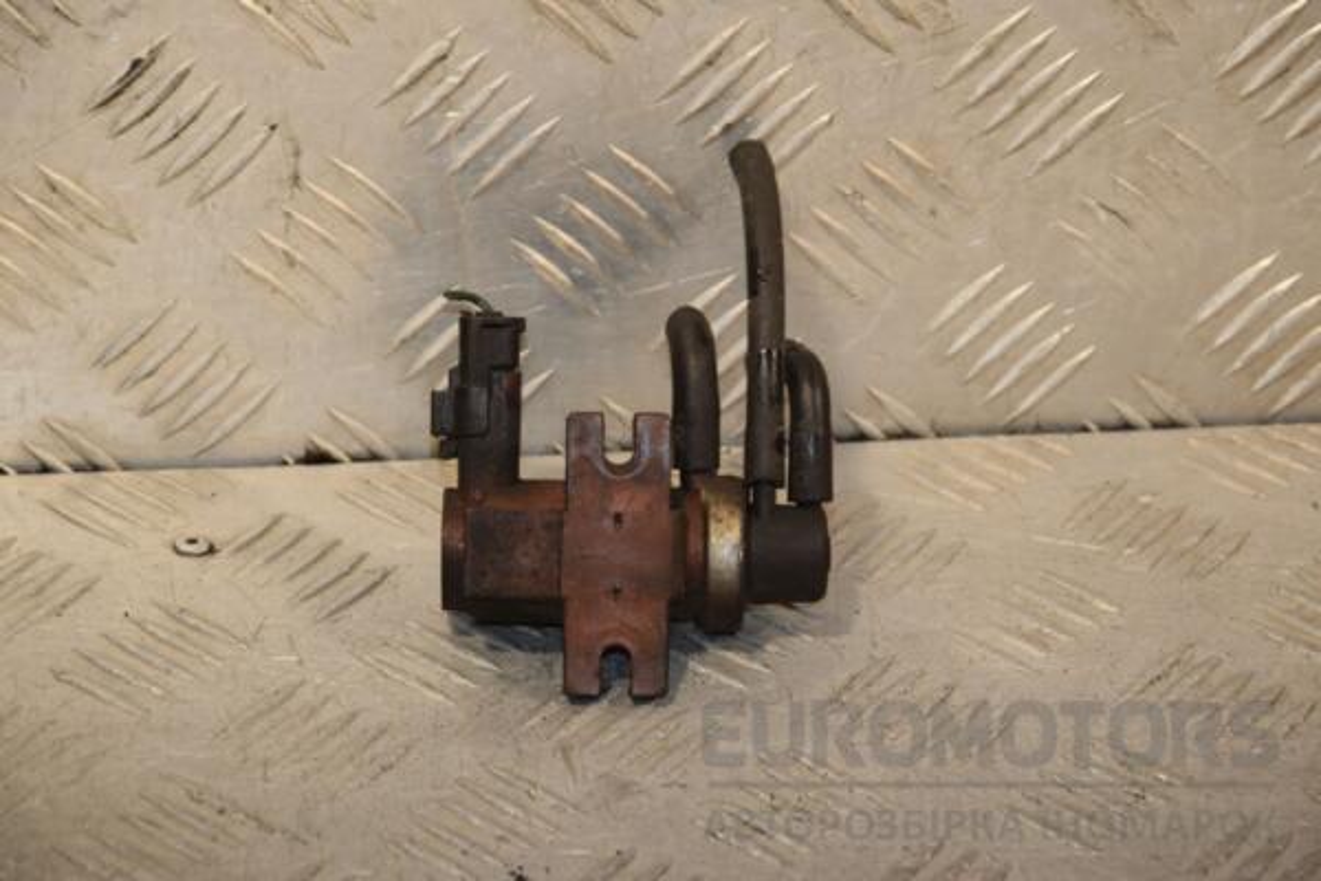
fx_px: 5394
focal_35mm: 147
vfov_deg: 9.3
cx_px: 660
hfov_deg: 14.0
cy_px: 440
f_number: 7.1
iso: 800
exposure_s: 1/200
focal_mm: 98
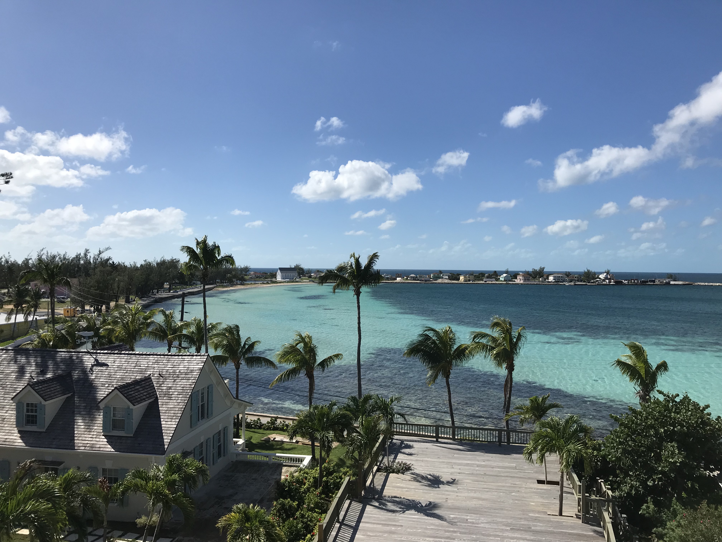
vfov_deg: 49.7
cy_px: 271
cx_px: 361
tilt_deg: +3.5
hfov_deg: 63.4
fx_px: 584
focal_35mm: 28
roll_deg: -0.6
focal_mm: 3.99
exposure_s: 1/5051
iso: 20
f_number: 1.8
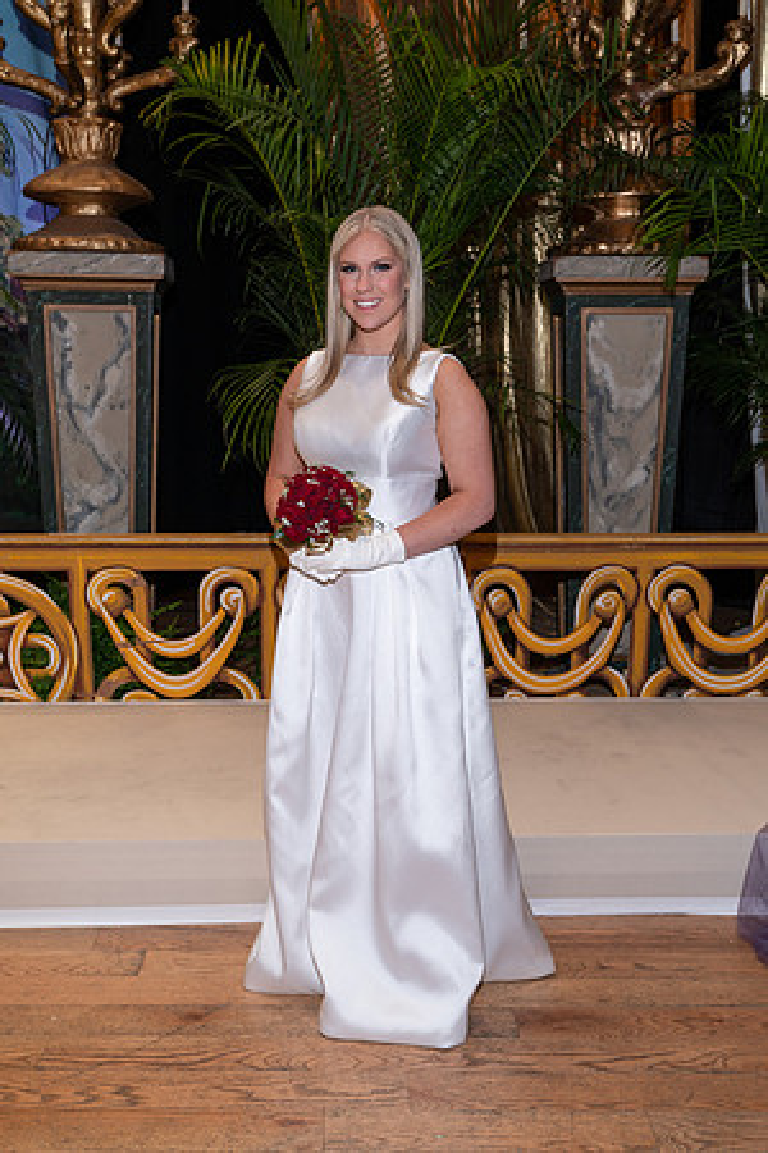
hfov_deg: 33.4
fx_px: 1280
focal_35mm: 40
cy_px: 576
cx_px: 384
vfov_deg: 48.5
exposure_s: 1/50
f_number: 5.6
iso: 400
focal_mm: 40
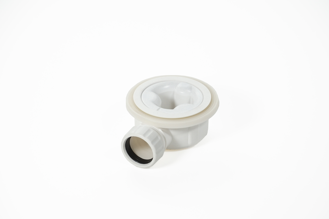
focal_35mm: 160
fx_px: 1462
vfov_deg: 8.6
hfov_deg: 12.8
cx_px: 164
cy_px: 110
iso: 640
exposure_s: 1/60
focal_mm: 107
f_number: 6.3
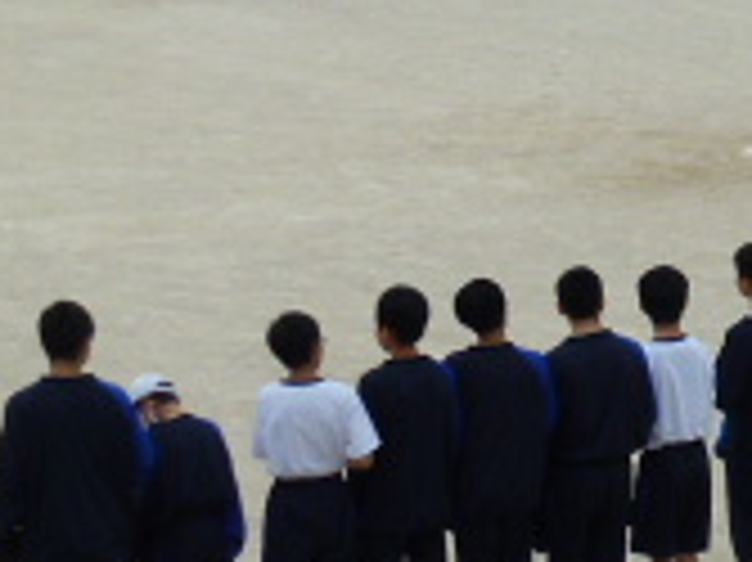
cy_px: 265
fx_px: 4255
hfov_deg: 10.0
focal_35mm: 196
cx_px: 838
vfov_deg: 7.6
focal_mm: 8.7
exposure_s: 1/400
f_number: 4.1
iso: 100
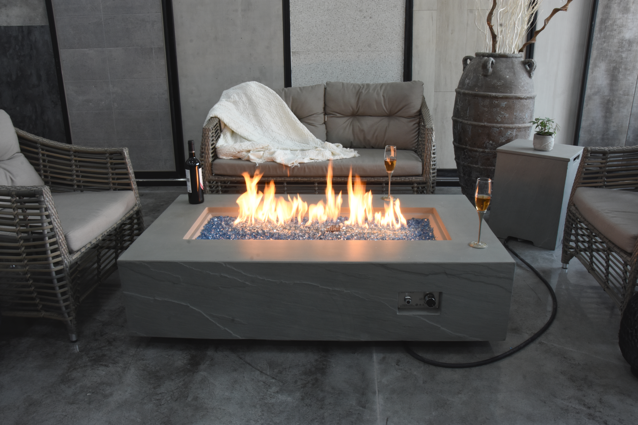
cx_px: 319
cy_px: 212
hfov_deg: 61.9
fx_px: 532
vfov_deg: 43.6
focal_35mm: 30
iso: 800
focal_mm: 20
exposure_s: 1/10
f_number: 19
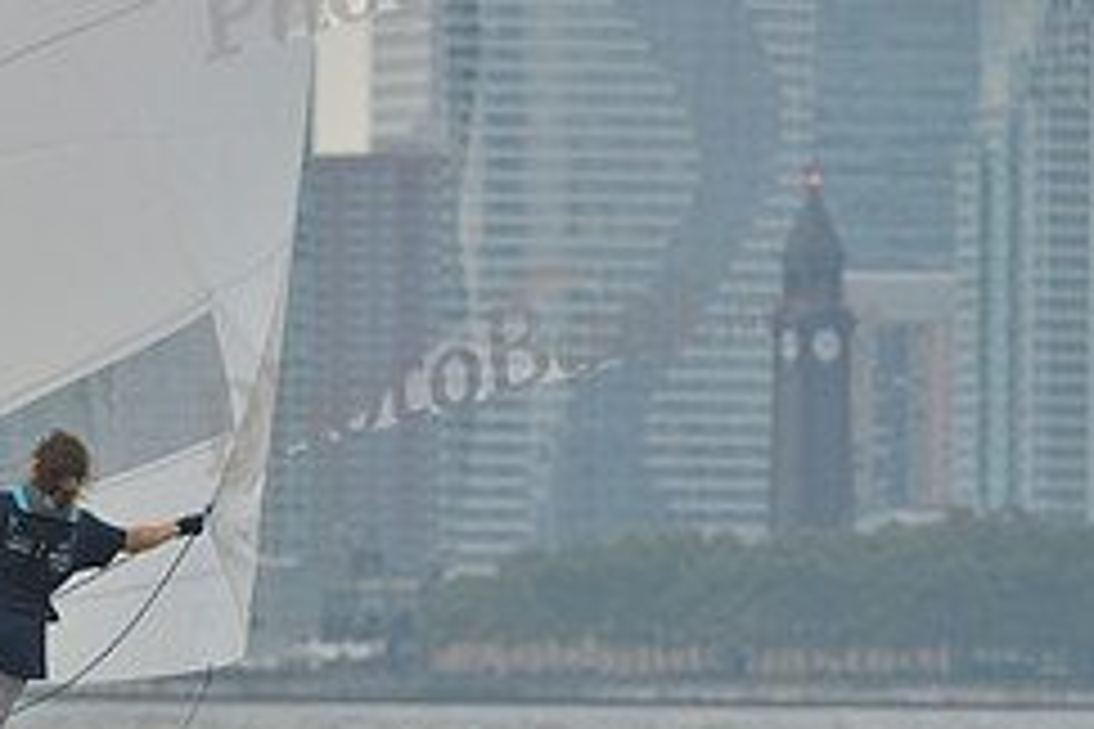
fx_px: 24674
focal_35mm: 812
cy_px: 655
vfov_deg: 1.7
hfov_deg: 2.5
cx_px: -32
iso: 400
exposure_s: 1/1000
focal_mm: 340
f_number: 7.1
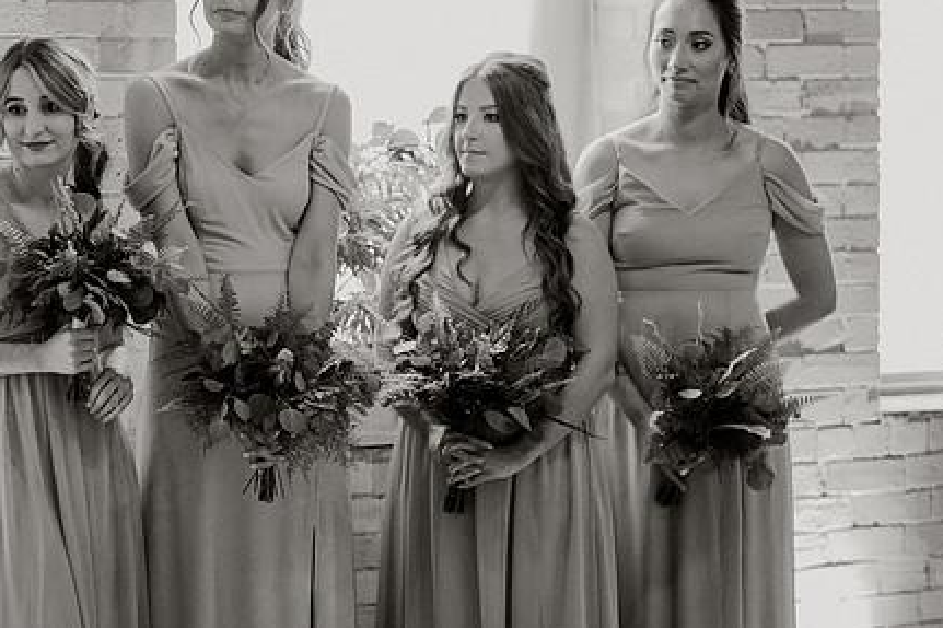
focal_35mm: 153
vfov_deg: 9.0
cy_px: 266
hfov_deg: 13.4
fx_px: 4006
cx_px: 299
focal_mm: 105
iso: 2500
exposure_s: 1/400
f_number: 2.2
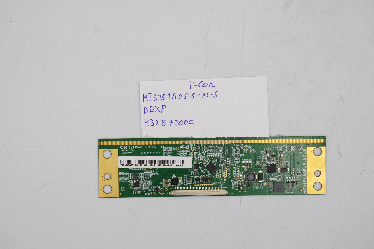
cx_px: 187
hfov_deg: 28.1
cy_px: 124
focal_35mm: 72
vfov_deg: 18.9
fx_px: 748
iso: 200
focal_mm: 27
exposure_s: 1/160
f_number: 5.6
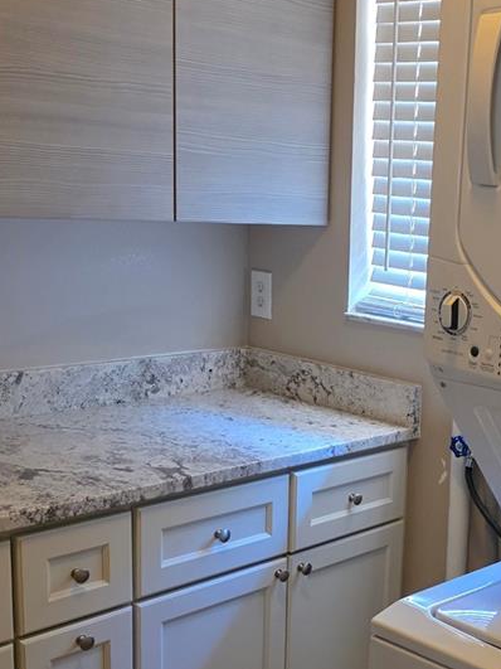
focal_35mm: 52
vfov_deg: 36.5
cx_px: 456
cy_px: 436
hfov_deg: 27.0
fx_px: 1004
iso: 800
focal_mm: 6.3
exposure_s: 1/120
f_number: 1.7
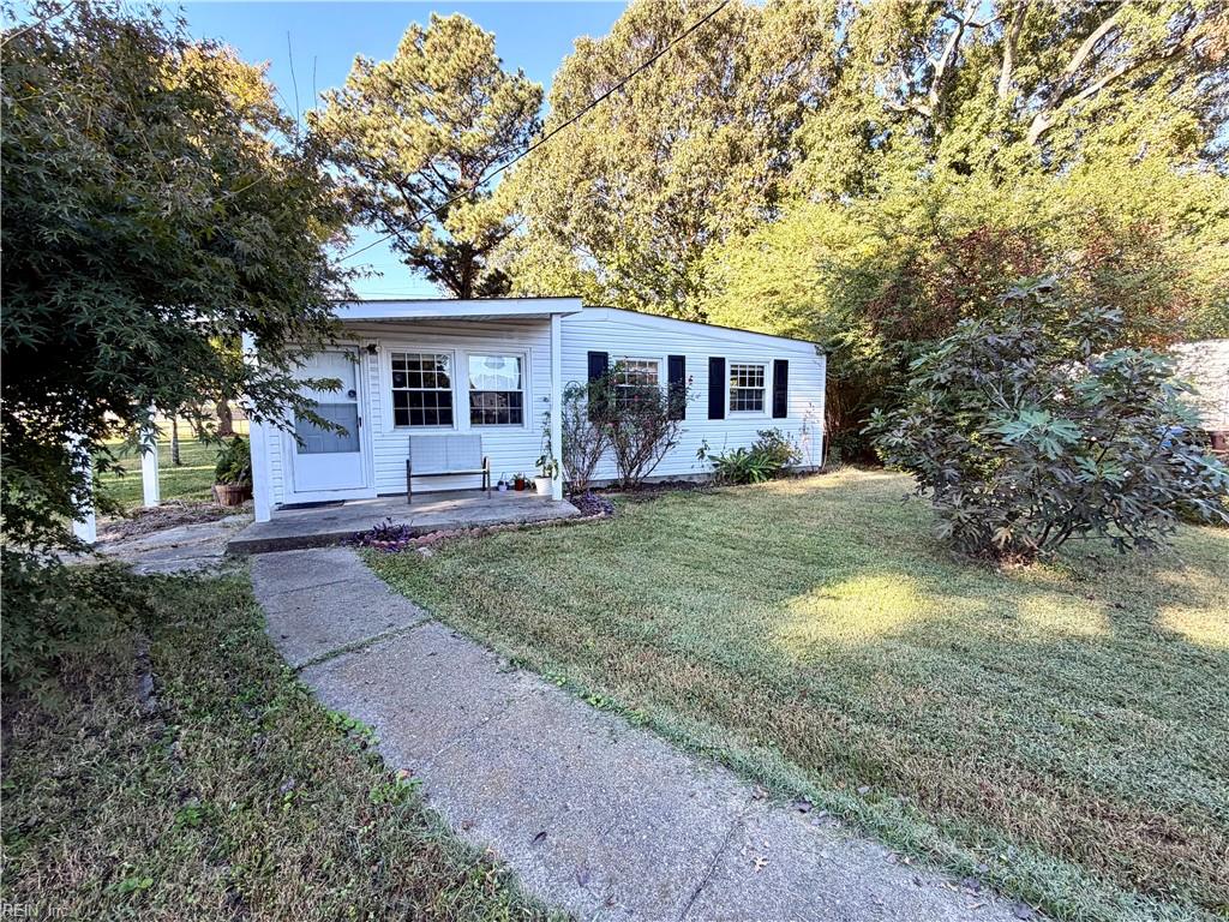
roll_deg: +0.5
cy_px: 461
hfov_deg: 102.1
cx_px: 614
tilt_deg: -6.1
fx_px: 497
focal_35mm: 14
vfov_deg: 85.7
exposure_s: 1/151
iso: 40
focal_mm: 2.22
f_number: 2.2
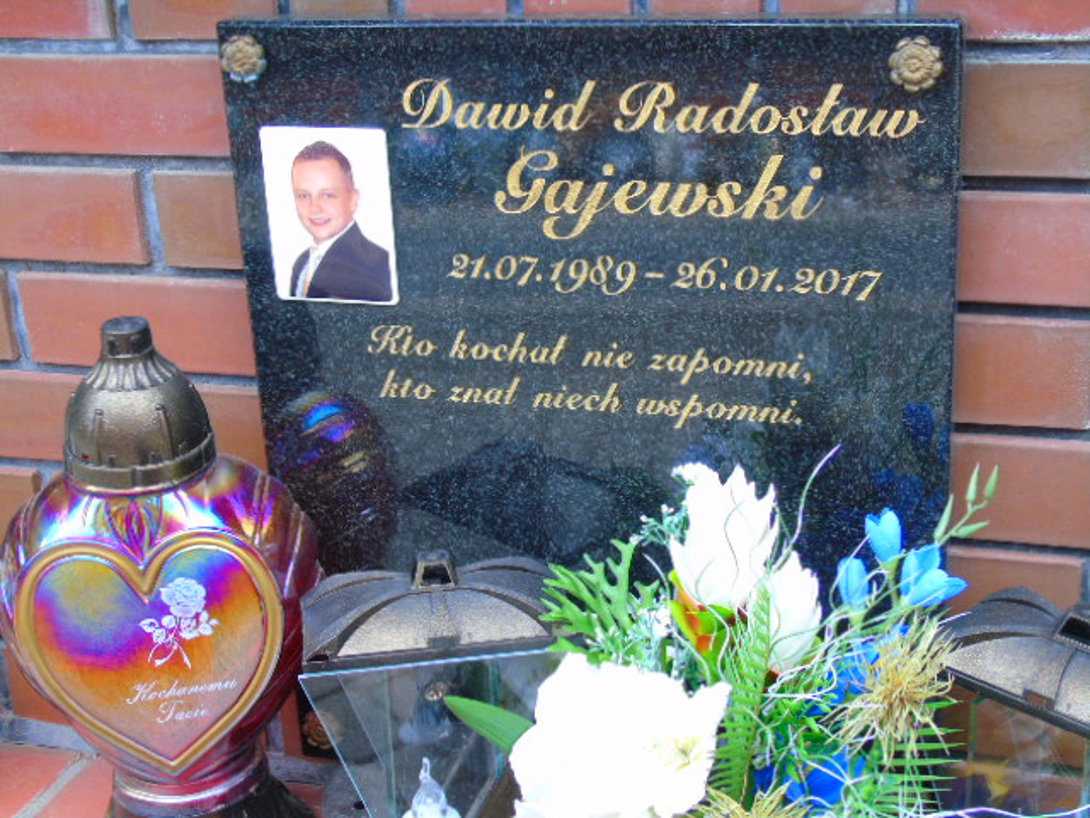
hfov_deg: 35.5
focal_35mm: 54
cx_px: 545
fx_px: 1700
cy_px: 409
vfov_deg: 27.0
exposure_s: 1/30
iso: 100
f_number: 4.3
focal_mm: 9.6
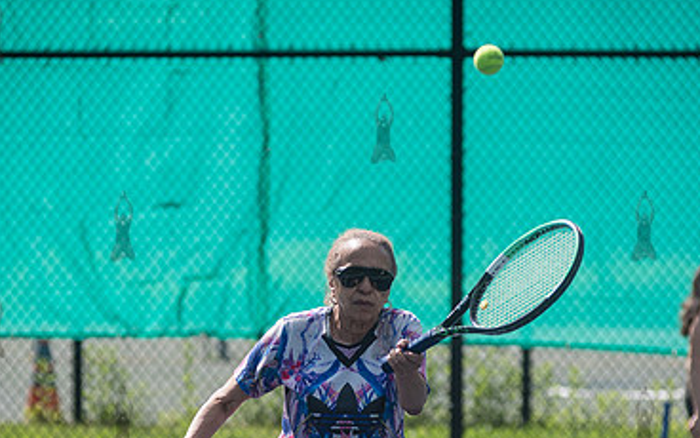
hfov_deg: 7.1
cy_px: 323
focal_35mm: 295
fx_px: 5628
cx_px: 343
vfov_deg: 4.5
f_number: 4
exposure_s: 1/2000
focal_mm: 170
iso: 200
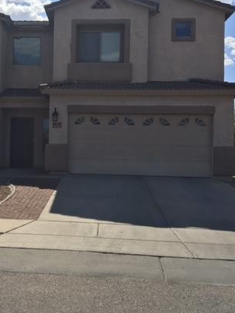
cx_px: 61
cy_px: 144
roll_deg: -1.1
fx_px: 416
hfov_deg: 31.1
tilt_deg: +1.5
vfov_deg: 41.2
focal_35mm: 46
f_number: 2.2
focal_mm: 4.15
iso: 25
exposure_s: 1/2653
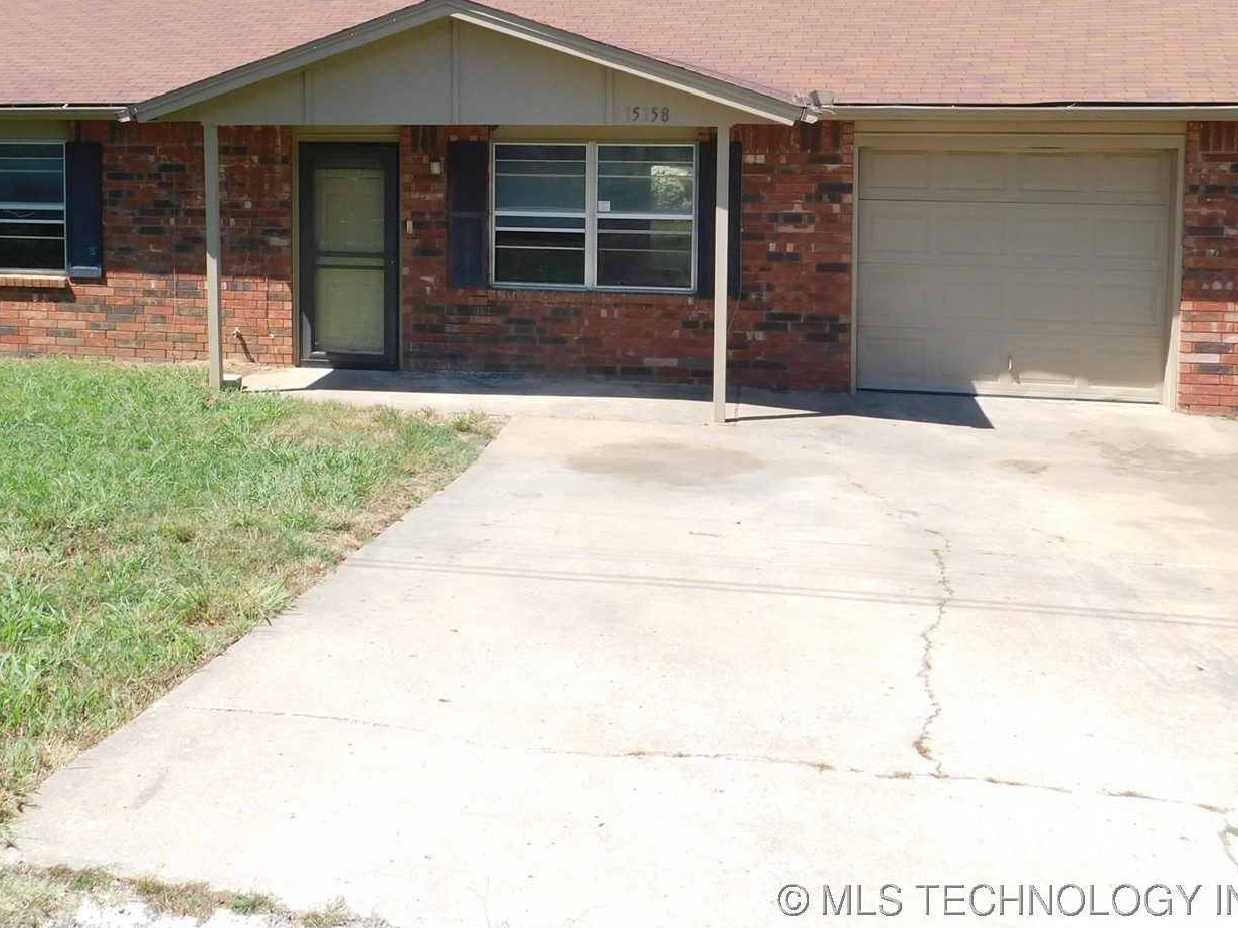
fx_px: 1395
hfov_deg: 47.2
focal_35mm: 39
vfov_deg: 35.9
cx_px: 428
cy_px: 217
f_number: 3.1
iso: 125
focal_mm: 4.5
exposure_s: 1/800
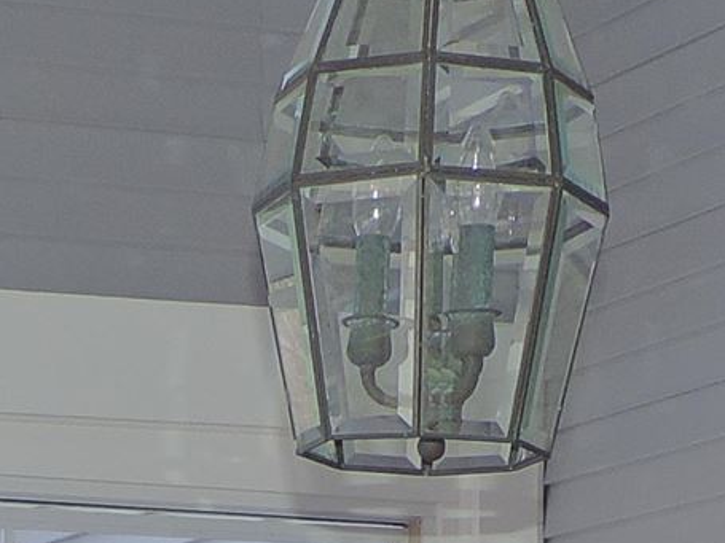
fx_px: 3392
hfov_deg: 12.1
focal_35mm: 162
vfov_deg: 8.5
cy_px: 1229
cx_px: 64
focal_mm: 4.3
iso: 80
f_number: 3
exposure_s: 1/200
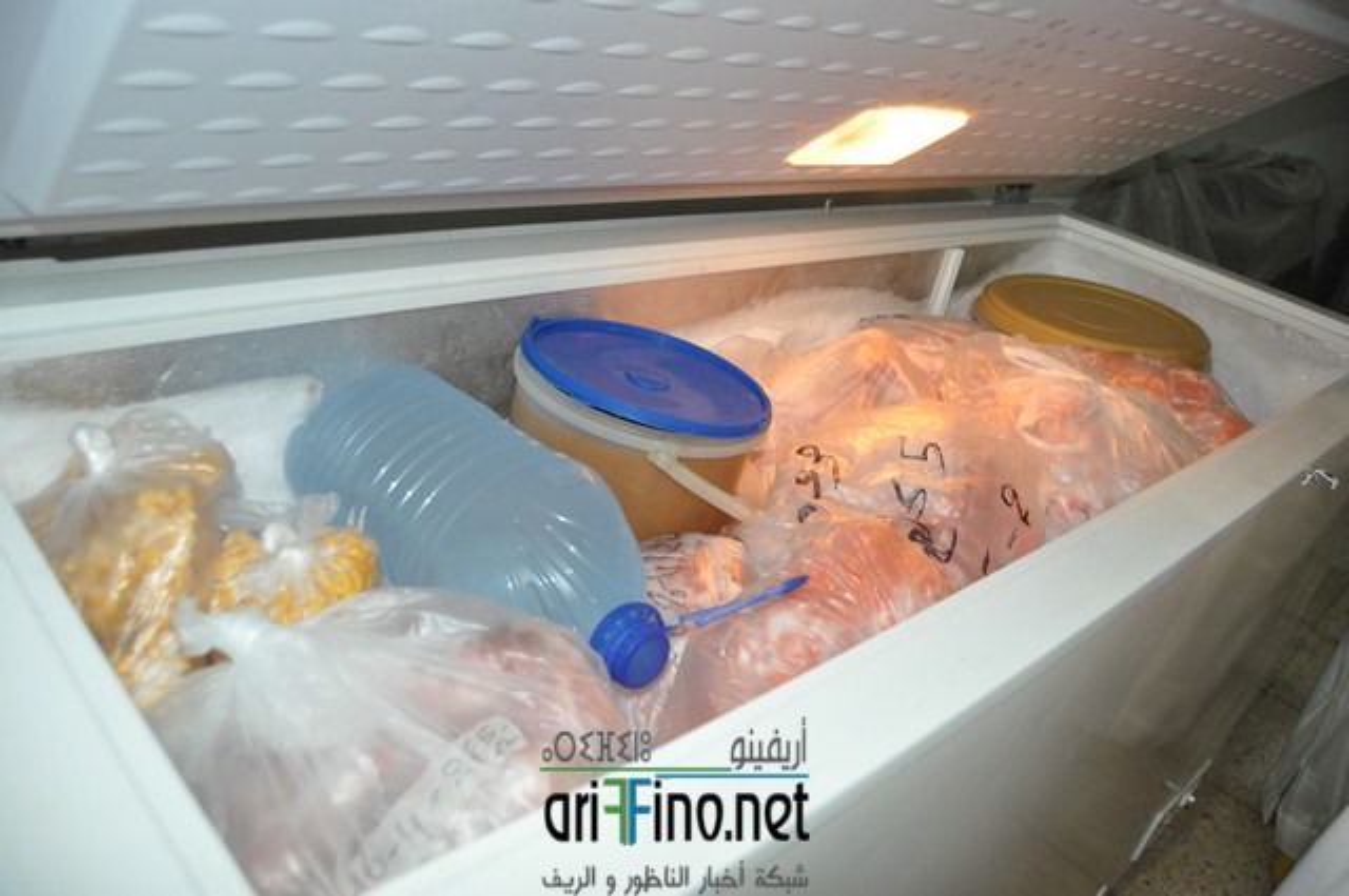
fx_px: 1010
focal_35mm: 27
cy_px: 448
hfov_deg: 67.4
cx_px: 674
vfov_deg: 47.8
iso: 800
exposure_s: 1/60
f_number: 3.5
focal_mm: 18
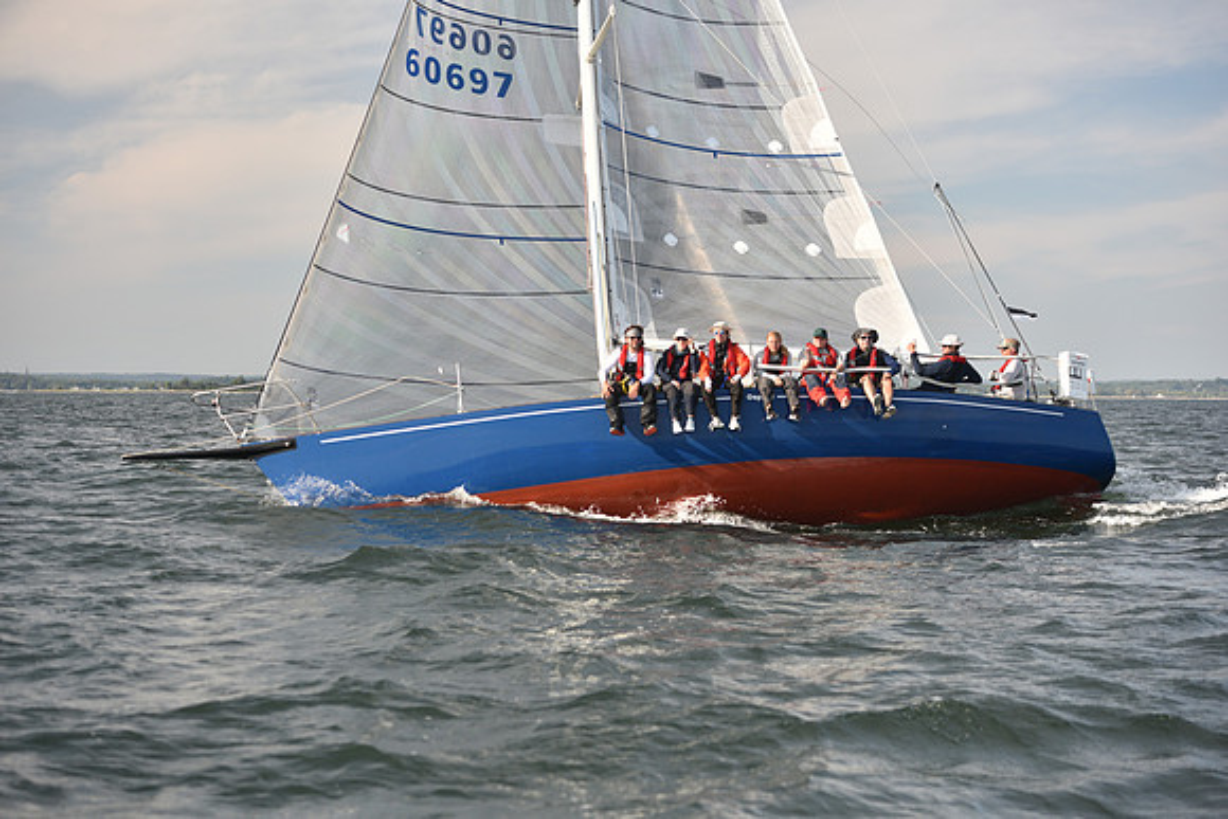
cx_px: 614
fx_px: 2388
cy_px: 410
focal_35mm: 70
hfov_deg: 28.8
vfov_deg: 19.5
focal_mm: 70
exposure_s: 1/640
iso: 250
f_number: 3.5
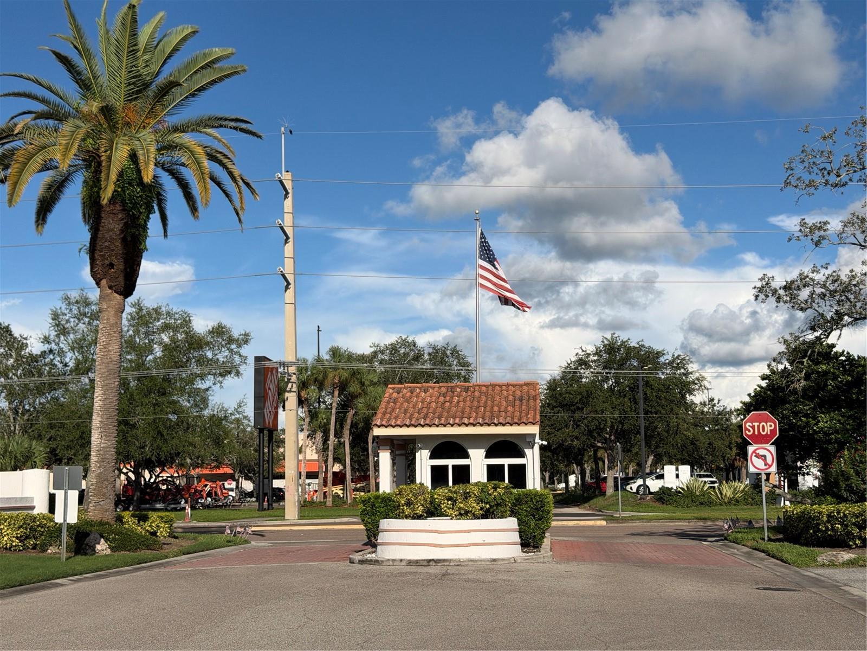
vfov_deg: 30.3
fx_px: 1202
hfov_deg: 39.7
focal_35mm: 48
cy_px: 326
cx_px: 434
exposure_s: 1/8772
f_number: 1.78
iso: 64
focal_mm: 6.76
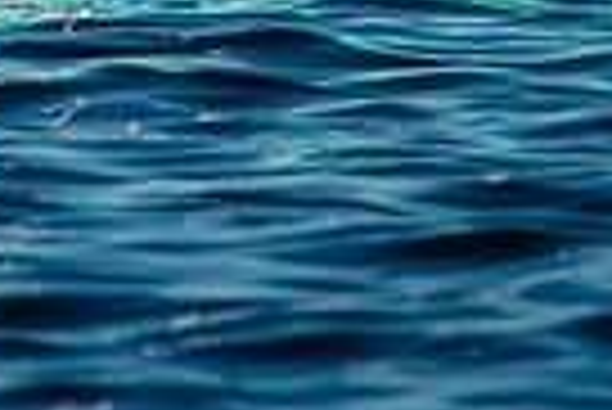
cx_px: -562
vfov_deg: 0.7
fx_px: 32623
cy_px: -430
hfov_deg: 1.1
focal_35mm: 1917
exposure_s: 1/2500
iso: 200
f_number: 4
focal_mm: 300
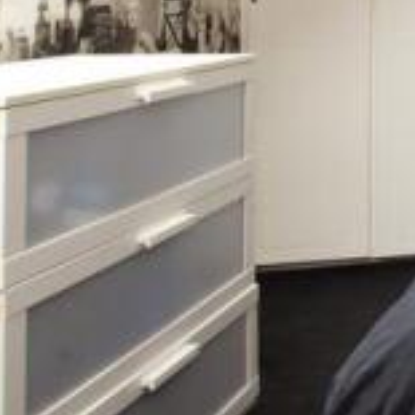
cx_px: 867
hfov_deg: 18.1
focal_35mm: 54
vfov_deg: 29.0
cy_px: -25
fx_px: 732
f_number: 18
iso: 400
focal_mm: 10
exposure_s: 1/3
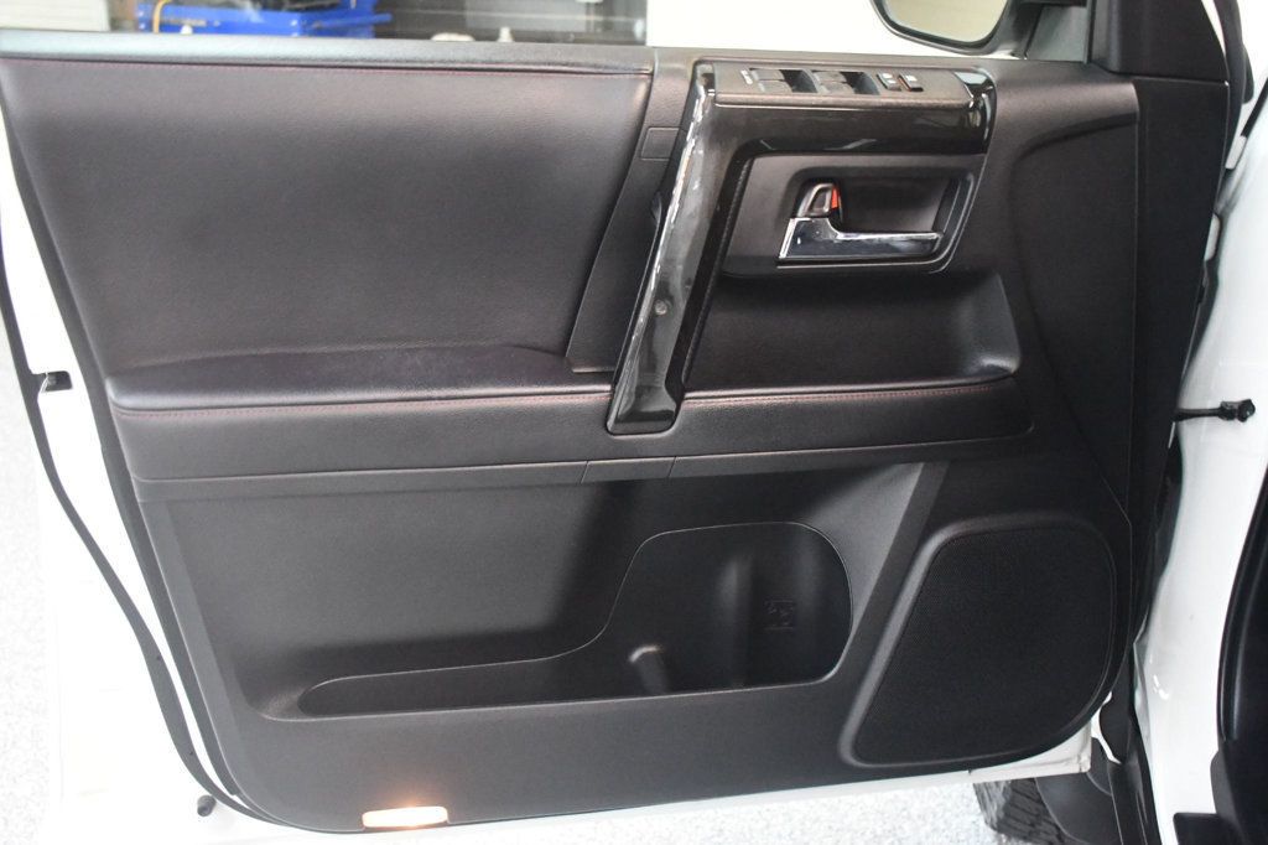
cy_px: 422
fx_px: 1268
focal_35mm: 36
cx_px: 634
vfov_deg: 36.8
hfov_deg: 53.1
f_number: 3.8
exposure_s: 1/60
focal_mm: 24
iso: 6400
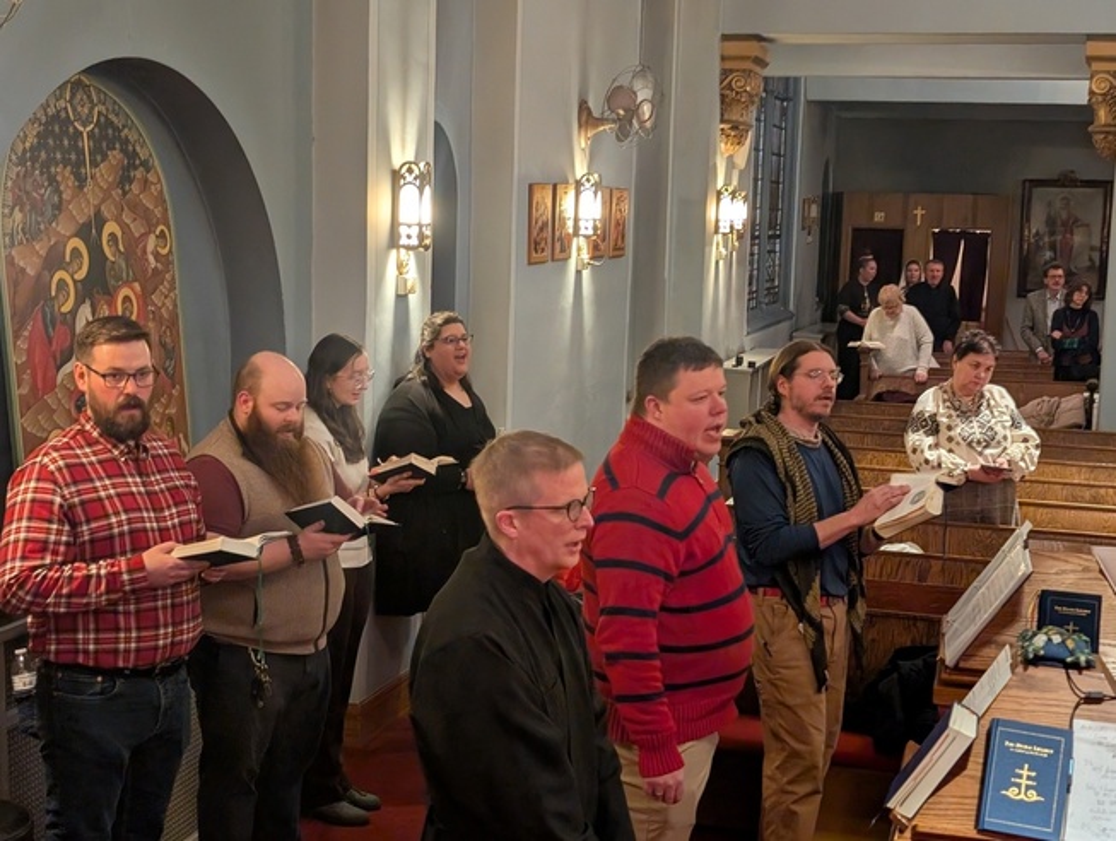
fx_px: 1582
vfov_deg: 29.8
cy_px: 420
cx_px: 558
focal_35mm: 49
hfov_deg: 38.8
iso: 161
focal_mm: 6.9
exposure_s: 1/20.8
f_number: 1.68
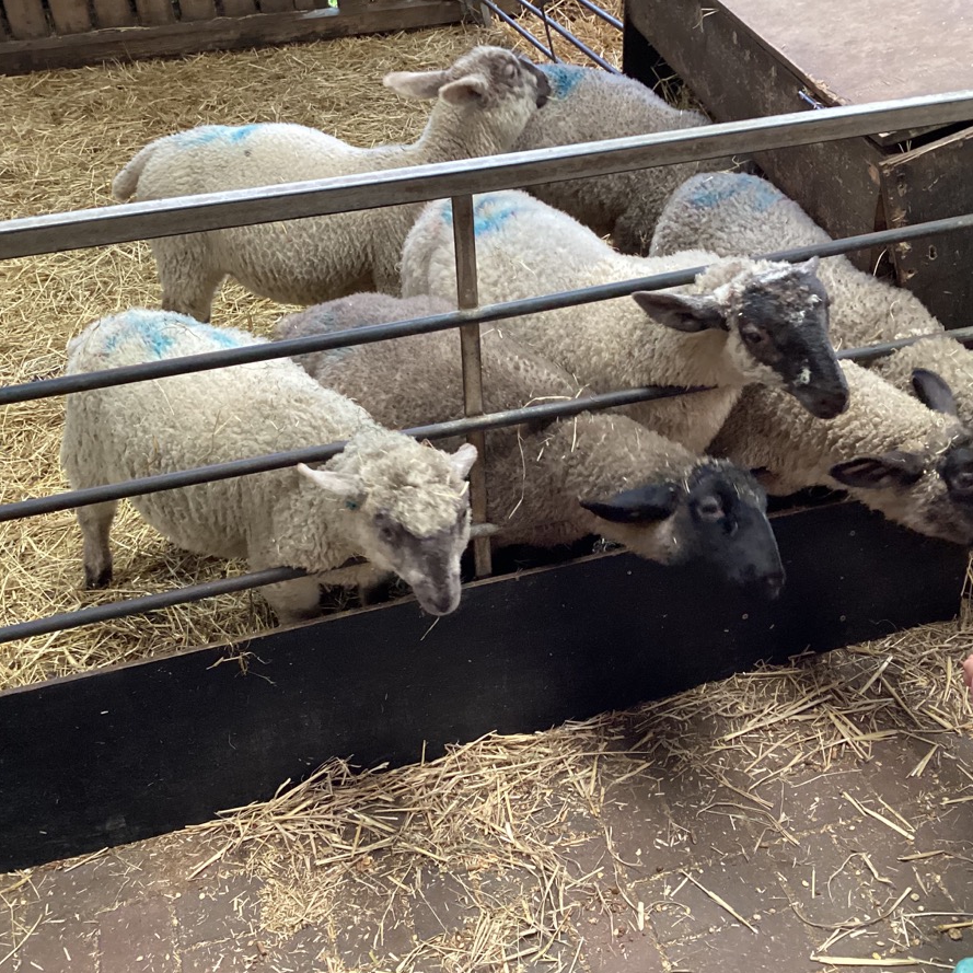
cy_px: 490
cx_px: 545
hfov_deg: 44.8
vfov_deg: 44.9
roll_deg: +1.4
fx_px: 1177
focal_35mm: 37
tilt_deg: -37.0
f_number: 2.4
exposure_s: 1/50
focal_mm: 3.3
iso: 320
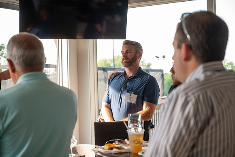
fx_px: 457
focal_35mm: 70
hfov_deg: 28.9
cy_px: 78
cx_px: 118
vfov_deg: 19.4
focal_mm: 70
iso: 640
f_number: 4
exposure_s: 1/250
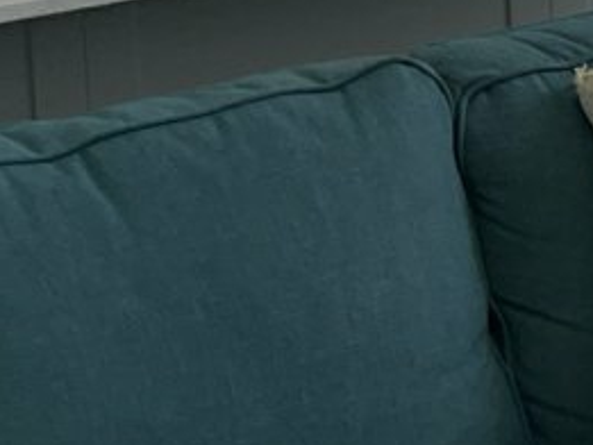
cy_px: -213
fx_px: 3154
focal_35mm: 184
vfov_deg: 7.9
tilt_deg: -9.0
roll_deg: -0.1
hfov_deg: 9.1
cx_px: 1668
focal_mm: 5.1
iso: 40
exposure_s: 1/121
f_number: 1.6
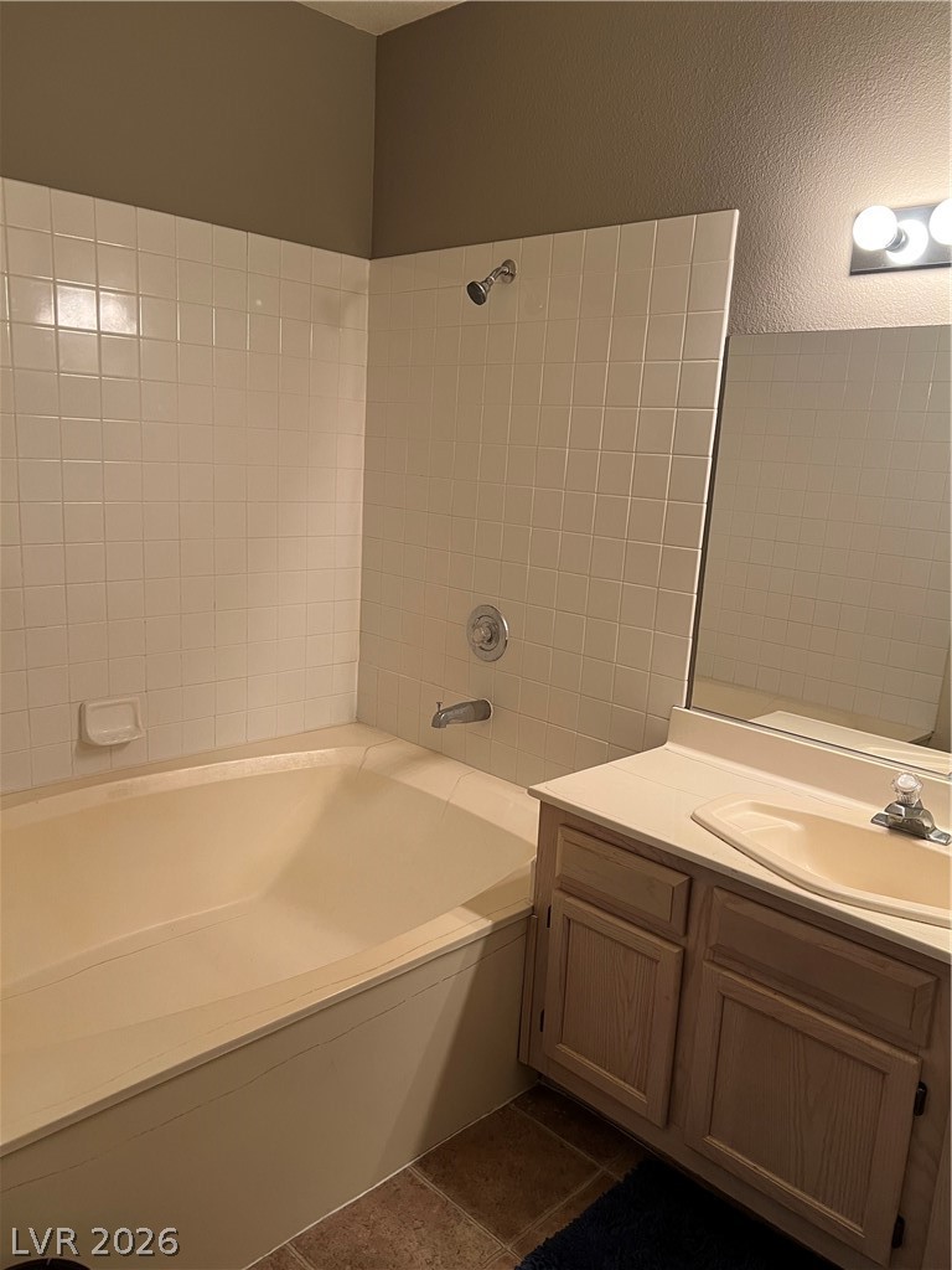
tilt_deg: -9.6
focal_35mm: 26
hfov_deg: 53.1
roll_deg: -1.4
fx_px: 953
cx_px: 476
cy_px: 635
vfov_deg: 67.3
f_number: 1.5
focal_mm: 5.7
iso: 125
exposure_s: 1/60
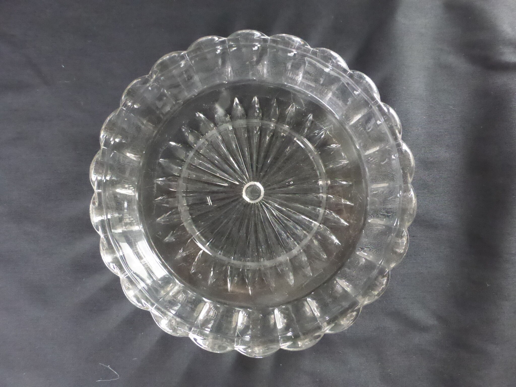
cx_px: 258
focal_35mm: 27
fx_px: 402
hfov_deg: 65.3
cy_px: 194
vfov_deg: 51.4
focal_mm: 4.8
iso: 1600
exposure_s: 1/60
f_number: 3.4
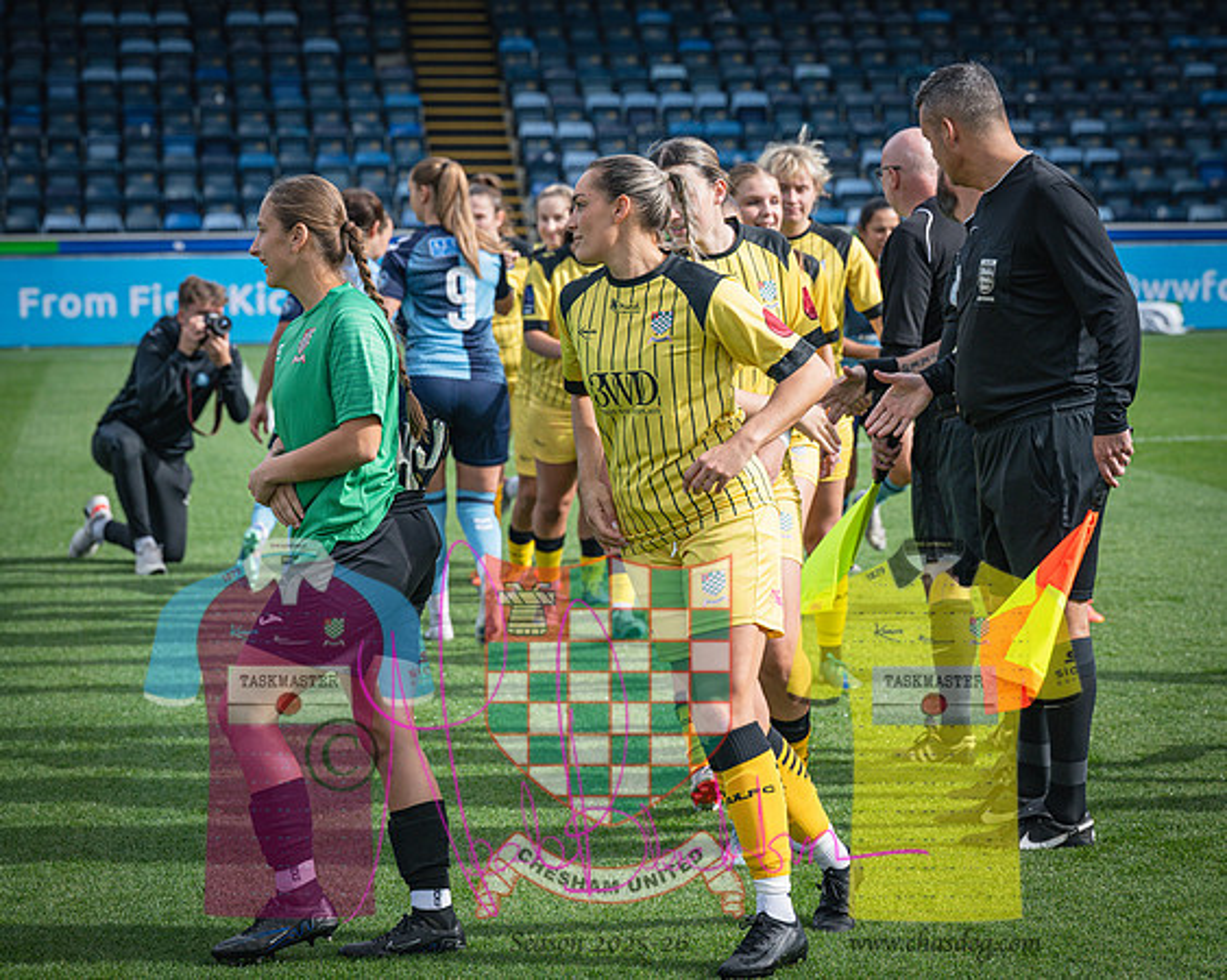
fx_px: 4215
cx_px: 747
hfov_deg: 16.5
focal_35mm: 116
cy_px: 493
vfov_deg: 13.3
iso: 400
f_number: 5
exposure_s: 1/1600
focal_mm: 100
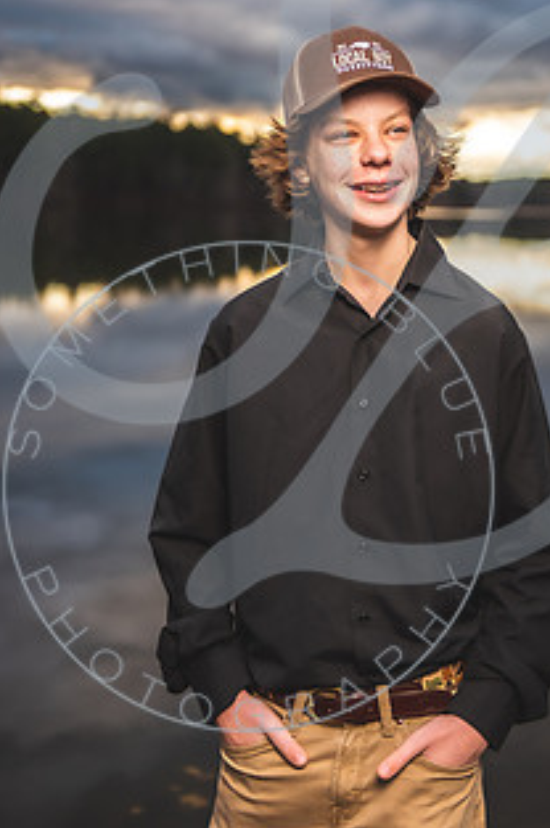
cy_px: 286
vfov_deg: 27.9
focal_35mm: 72
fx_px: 1654
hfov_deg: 18.8
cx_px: 368
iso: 100
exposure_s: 1/250
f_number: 2.8
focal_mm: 50
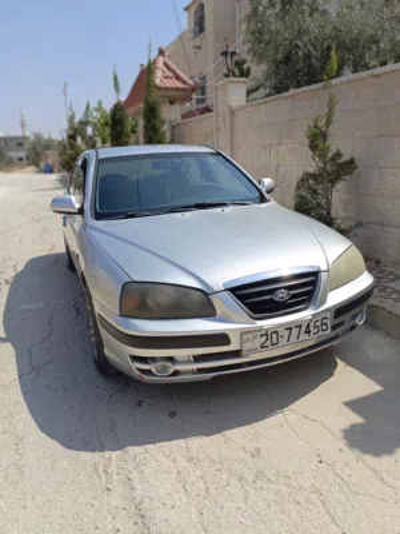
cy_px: 267
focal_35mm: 25
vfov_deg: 69.4
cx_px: 200
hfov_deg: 54.9
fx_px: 385
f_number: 1.69
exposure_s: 1/2049
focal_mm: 4.76
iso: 122
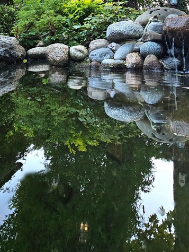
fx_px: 204
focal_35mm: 28
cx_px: 105
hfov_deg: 49.7
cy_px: 3
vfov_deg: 51.5
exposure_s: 1/60
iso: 80
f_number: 2.2
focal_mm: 2.2
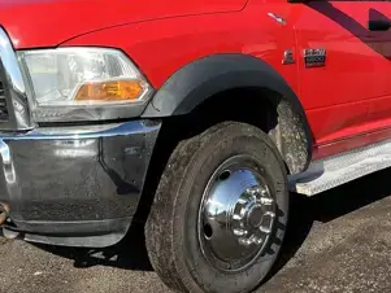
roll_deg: +1.9
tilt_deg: -0.6
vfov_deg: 27.9
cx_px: 230
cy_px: 54
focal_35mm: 51
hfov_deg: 37.4
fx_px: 576
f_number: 1.78
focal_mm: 6.86
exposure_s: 1/4016
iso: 80
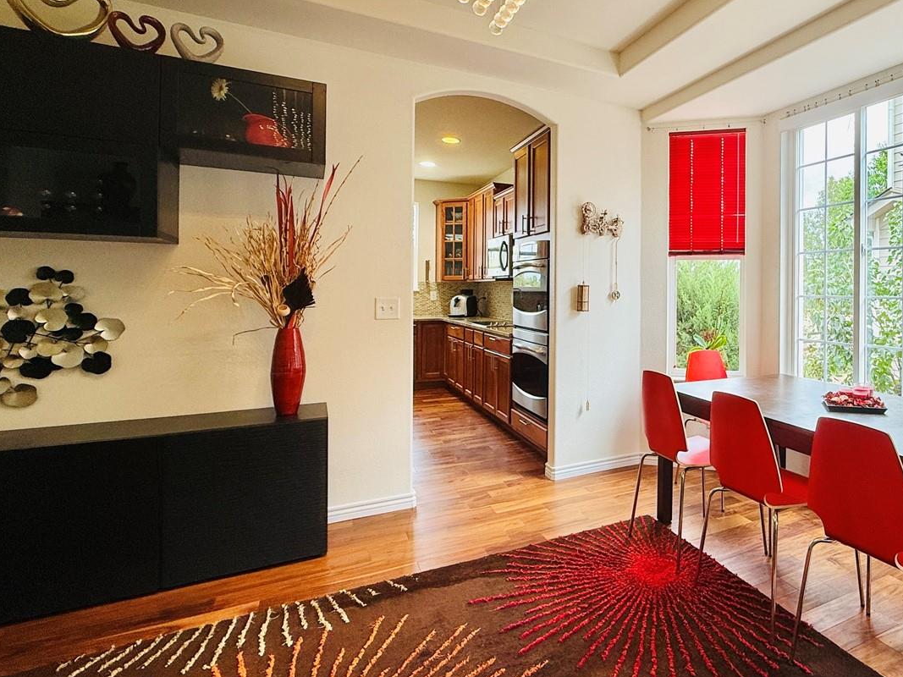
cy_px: 289
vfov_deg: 63.1
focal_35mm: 21
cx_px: 645
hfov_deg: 74.9
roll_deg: -0.6
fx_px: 548
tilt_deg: -0.2
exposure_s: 1/120
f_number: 2.2
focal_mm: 2.22
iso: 64
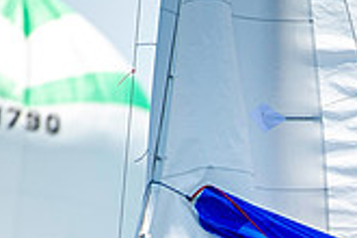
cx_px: 394
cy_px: 409
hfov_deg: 1.6
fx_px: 12583
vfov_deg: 1.1
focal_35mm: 1269
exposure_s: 1/3200
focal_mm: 360
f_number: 4.5
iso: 400
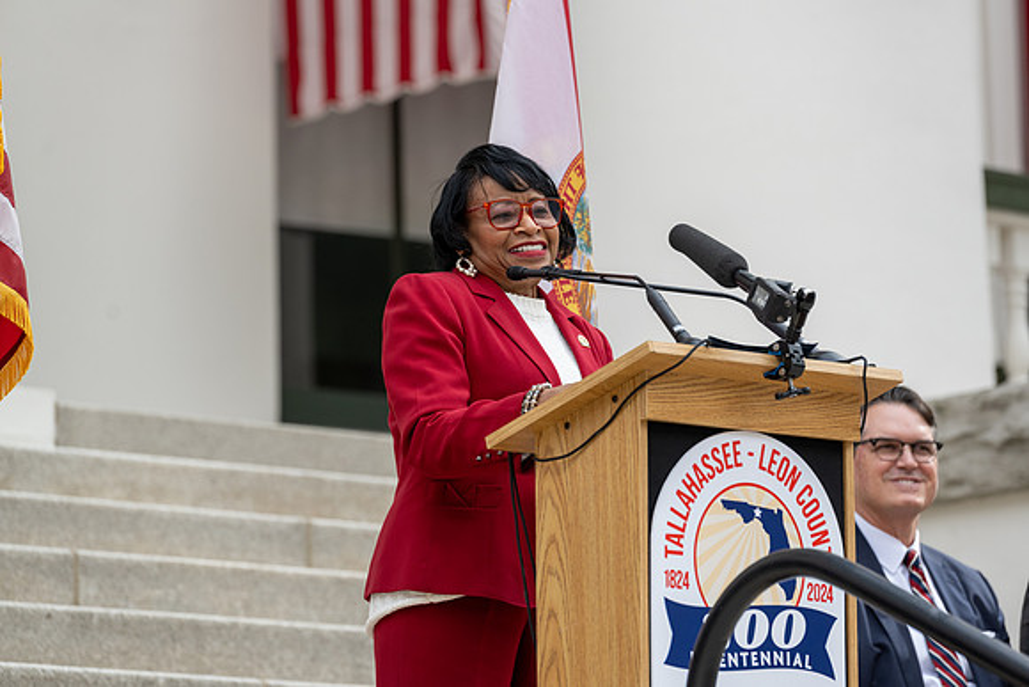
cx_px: 514
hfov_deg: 10.3
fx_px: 5718
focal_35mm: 200
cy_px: 344
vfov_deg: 6.9
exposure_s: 1/1000
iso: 640
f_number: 5
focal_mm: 200
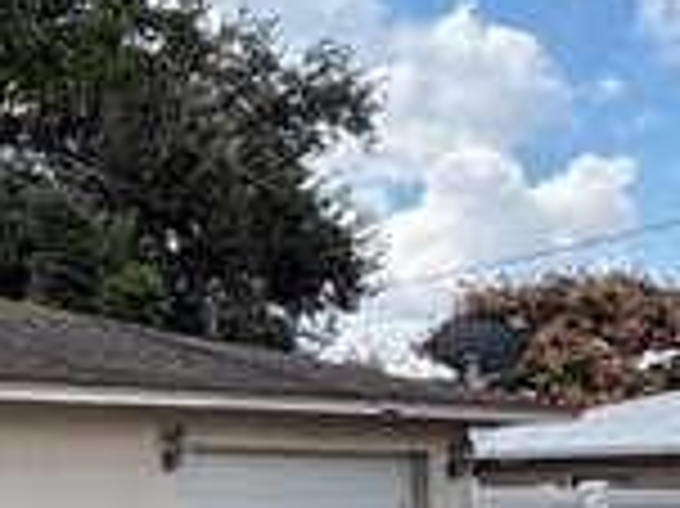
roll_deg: +0.2
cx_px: -581
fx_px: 1865
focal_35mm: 95
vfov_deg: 15.4
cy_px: 405
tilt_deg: +4.1
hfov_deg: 16.8
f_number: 2.2
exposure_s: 1/741
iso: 64
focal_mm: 2.22
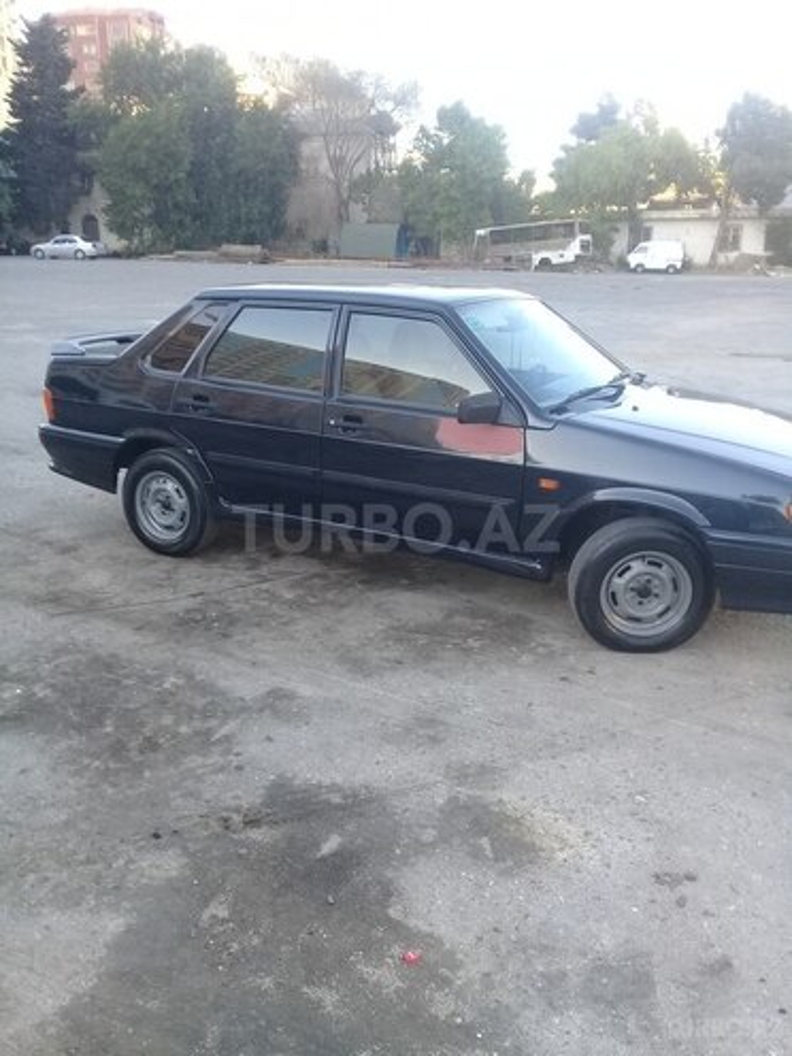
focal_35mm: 31
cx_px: 396
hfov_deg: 45.4
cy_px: 528
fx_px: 946
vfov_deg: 58.4
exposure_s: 1/100
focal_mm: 3.3
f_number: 2.2
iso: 64
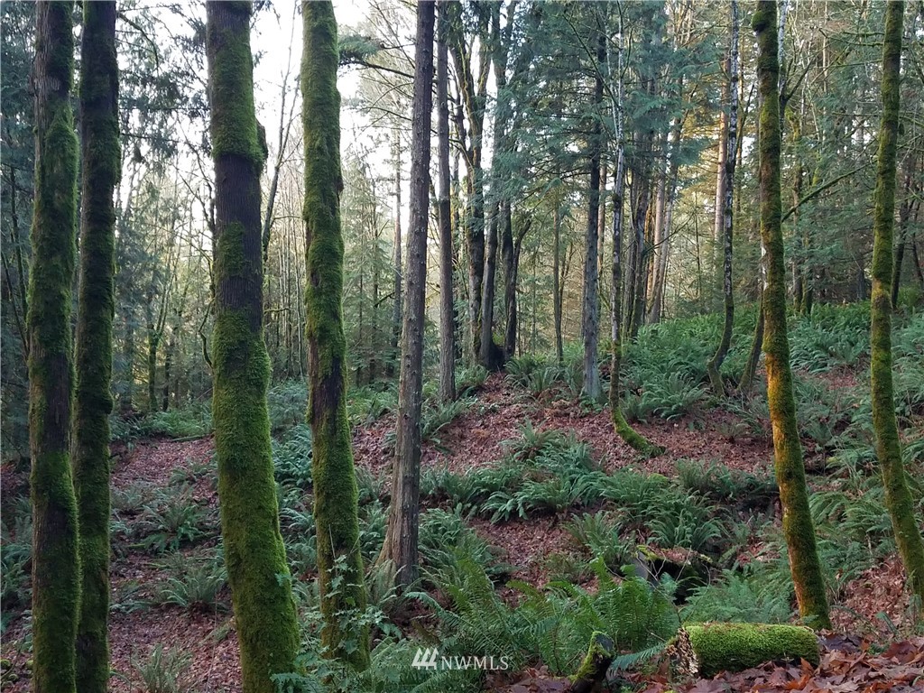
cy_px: 346
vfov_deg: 53.1
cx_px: 462
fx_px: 694
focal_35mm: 26
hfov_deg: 67.3
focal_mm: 4.2
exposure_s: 1/24
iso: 125
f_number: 1.7
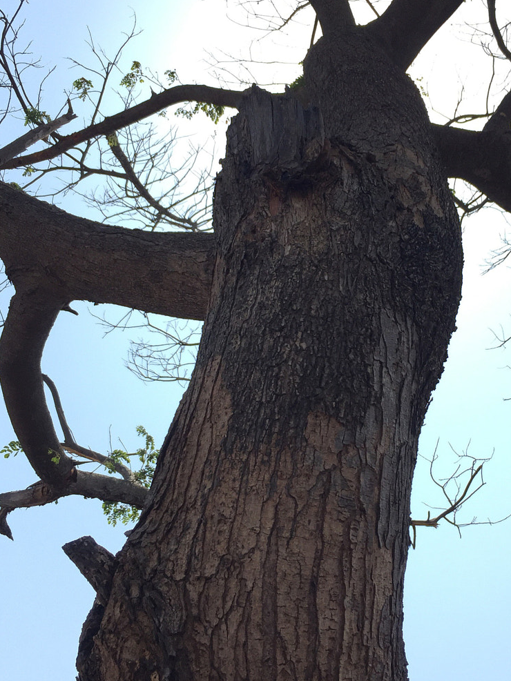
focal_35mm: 47
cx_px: 340
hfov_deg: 30.6
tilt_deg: +45.2
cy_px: 311
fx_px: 925
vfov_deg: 40.4
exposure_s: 1/2083
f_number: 2.2
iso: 32
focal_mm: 4.15
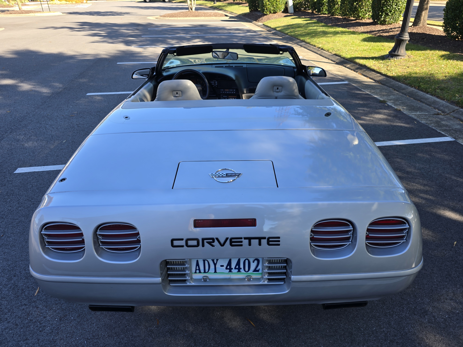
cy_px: 174
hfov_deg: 73.9
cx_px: 232
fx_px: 308
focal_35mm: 23
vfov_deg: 58.9
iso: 16
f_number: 1.7
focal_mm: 6.3
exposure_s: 1/180
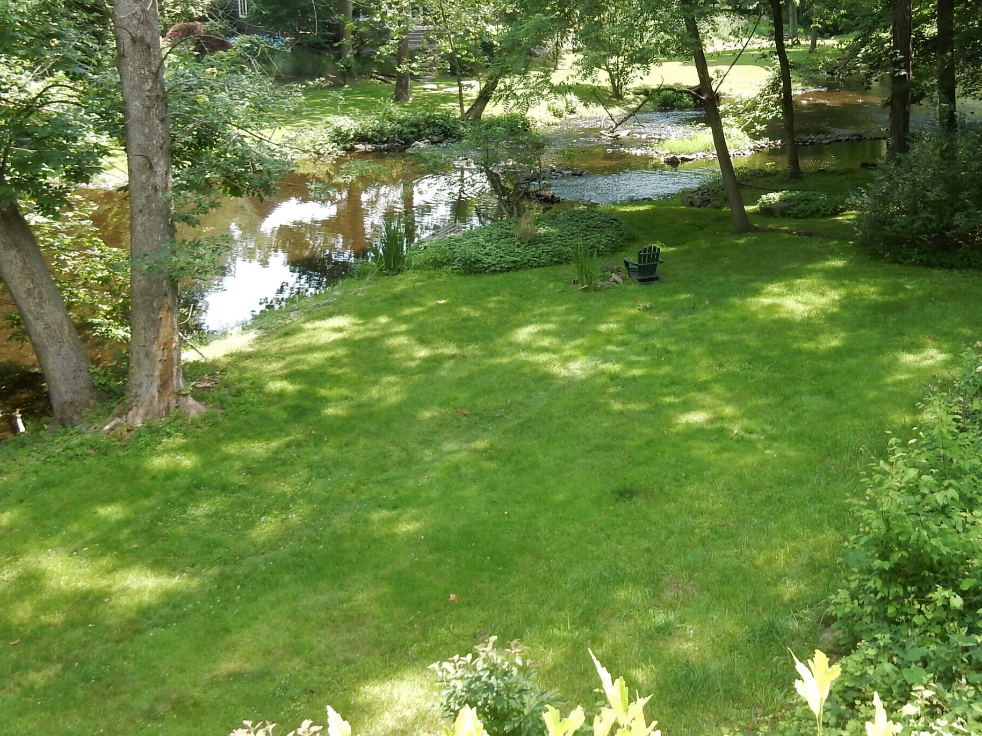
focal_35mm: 42
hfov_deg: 44.1
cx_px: 655
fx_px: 1191
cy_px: 146
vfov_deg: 33.4
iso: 125
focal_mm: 4.5
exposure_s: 1/125
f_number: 3.7
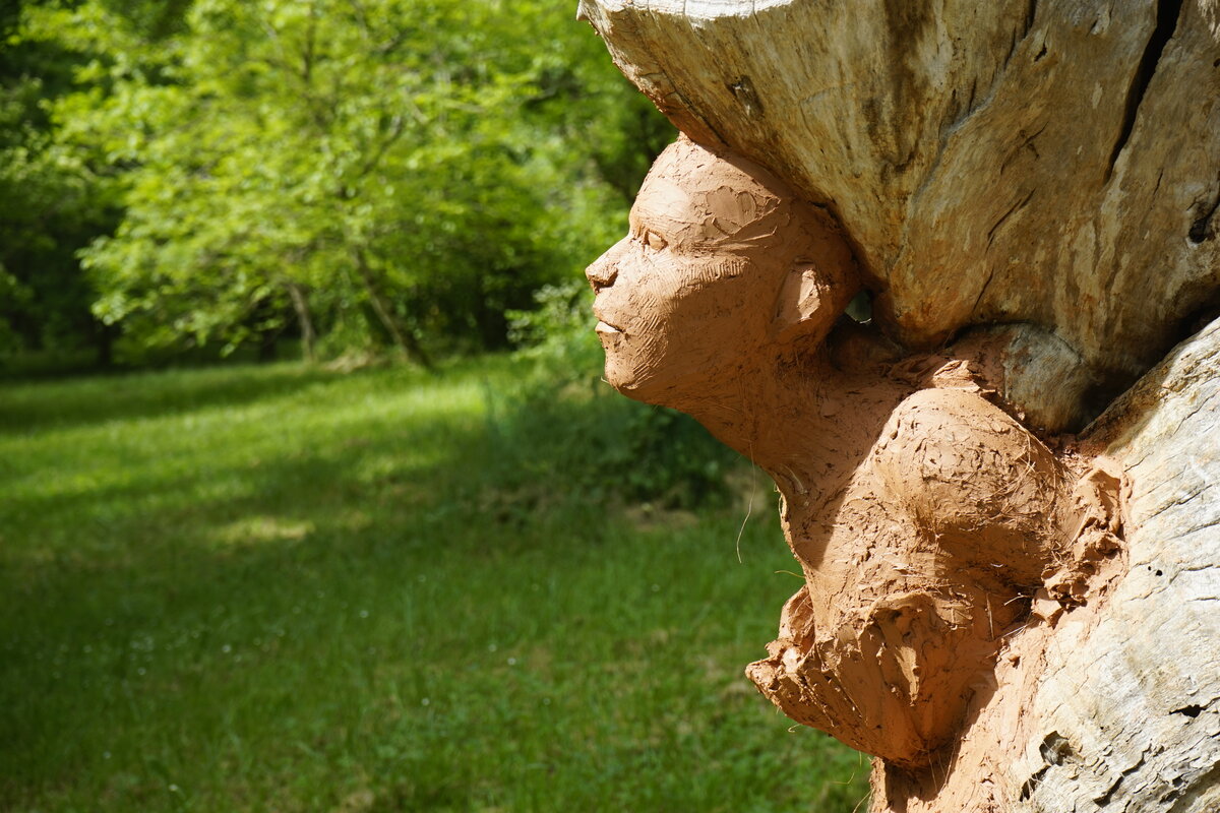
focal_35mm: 70
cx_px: 610
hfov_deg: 28.8
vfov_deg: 19.5
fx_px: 2372
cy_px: 406
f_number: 8
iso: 100
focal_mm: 70
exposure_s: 1/80
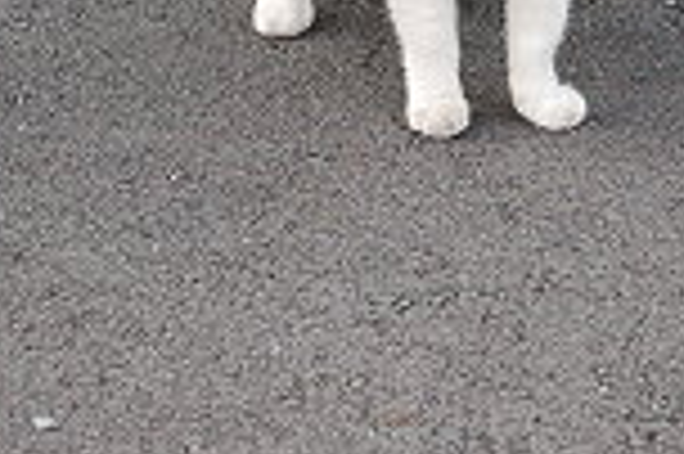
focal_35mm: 243
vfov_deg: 5.6
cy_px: -124
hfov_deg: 8.5
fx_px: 4621
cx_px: 441
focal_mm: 55
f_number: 5.6
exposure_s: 1/125
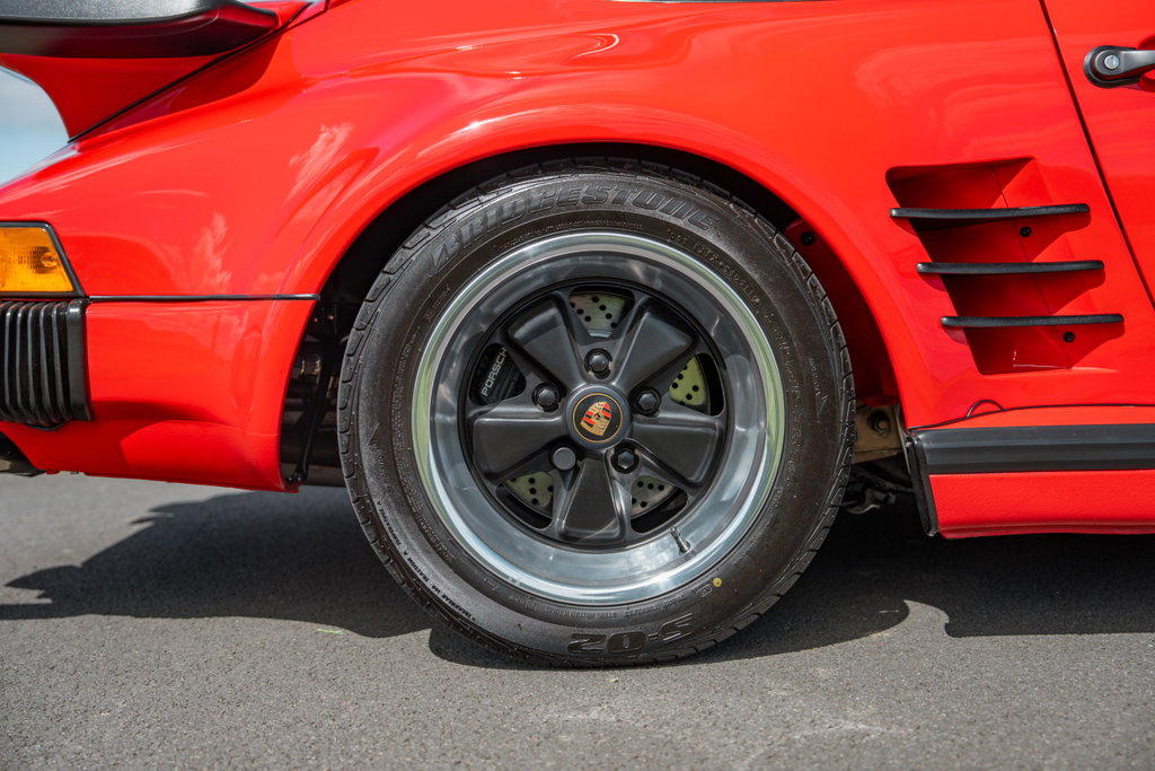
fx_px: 1380
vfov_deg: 31.2
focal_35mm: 43
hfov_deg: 45.4
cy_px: 386
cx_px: 578
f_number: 2.8
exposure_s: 1/1000
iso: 100
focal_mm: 43
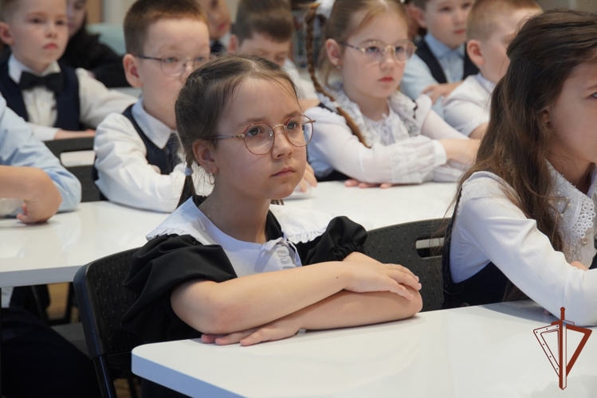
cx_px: 298
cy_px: 199
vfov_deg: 11.7
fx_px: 1941
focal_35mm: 117
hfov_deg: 17.5
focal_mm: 78
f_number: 5.6
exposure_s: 1/160
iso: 800
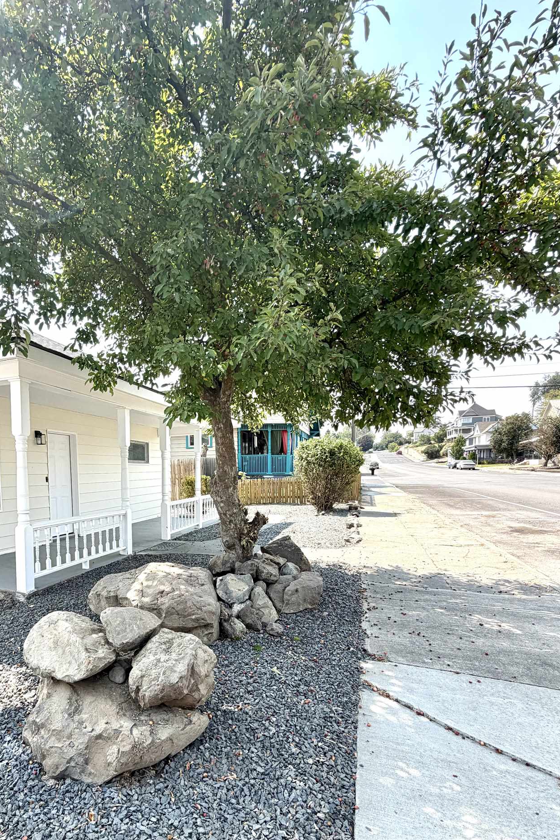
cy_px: 503
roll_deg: +0.4
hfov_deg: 65.3
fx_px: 420
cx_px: 178
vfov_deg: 88.9
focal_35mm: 18
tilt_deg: -4.0
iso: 40
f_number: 2.2
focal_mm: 2.22
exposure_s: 1/596
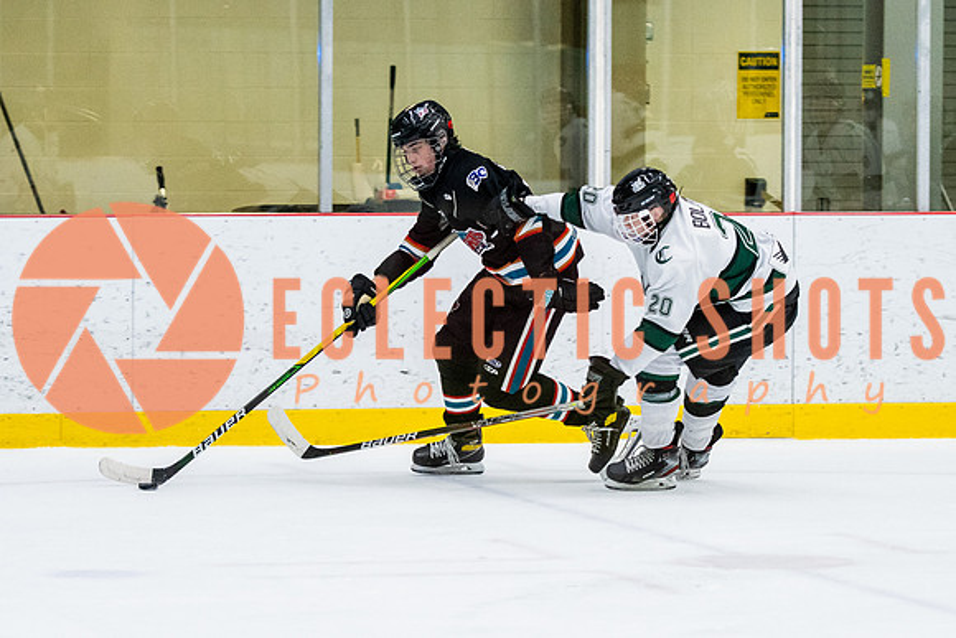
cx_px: 485
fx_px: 5743
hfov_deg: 9.5
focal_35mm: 216
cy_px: 246
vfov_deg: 6.4
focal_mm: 98
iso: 2000
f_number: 2.8
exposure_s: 1/640
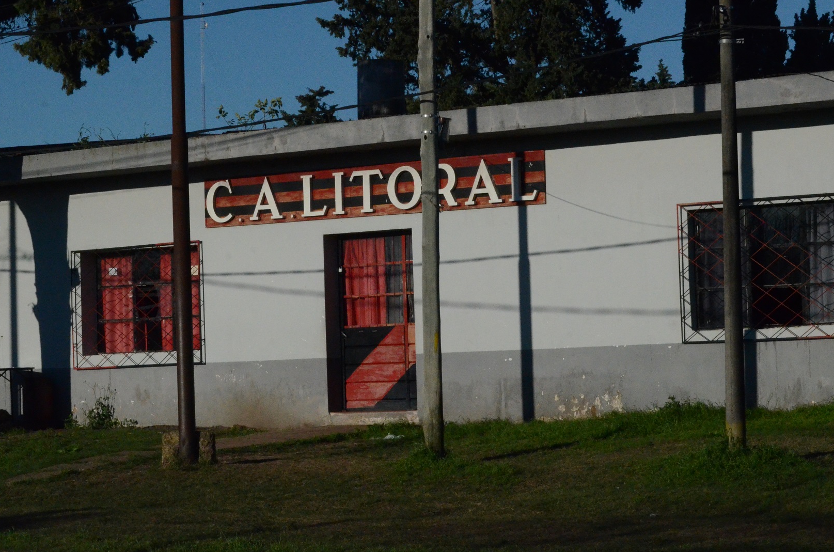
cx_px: 402
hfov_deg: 15.8
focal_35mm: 130
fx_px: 3005
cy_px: 215
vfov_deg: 10.5
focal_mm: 70
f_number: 18
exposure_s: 1/5000
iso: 4000
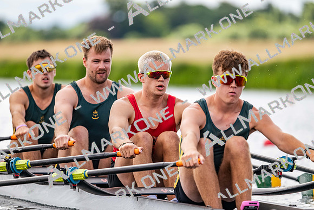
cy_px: 105
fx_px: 3490
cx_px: 157
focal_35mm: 400
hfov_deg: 5.2
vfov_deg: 3.4
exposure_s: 1/2500
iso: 560
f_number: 4.5
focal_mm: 400
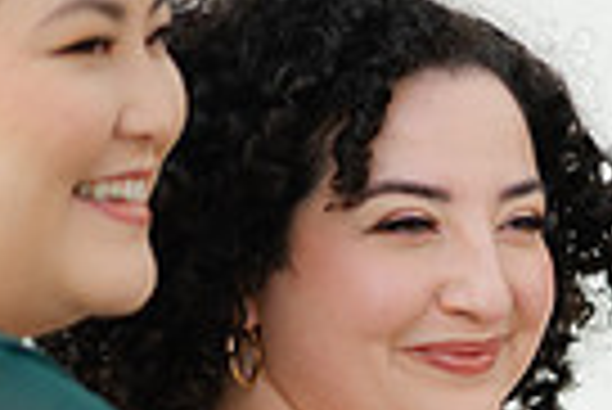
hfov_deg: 5.6
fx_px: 6160
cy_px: 723
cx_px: 1215
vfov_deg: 3.8
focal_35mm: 362
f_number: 1.8
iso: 80
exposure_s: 1/3200
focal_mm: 85
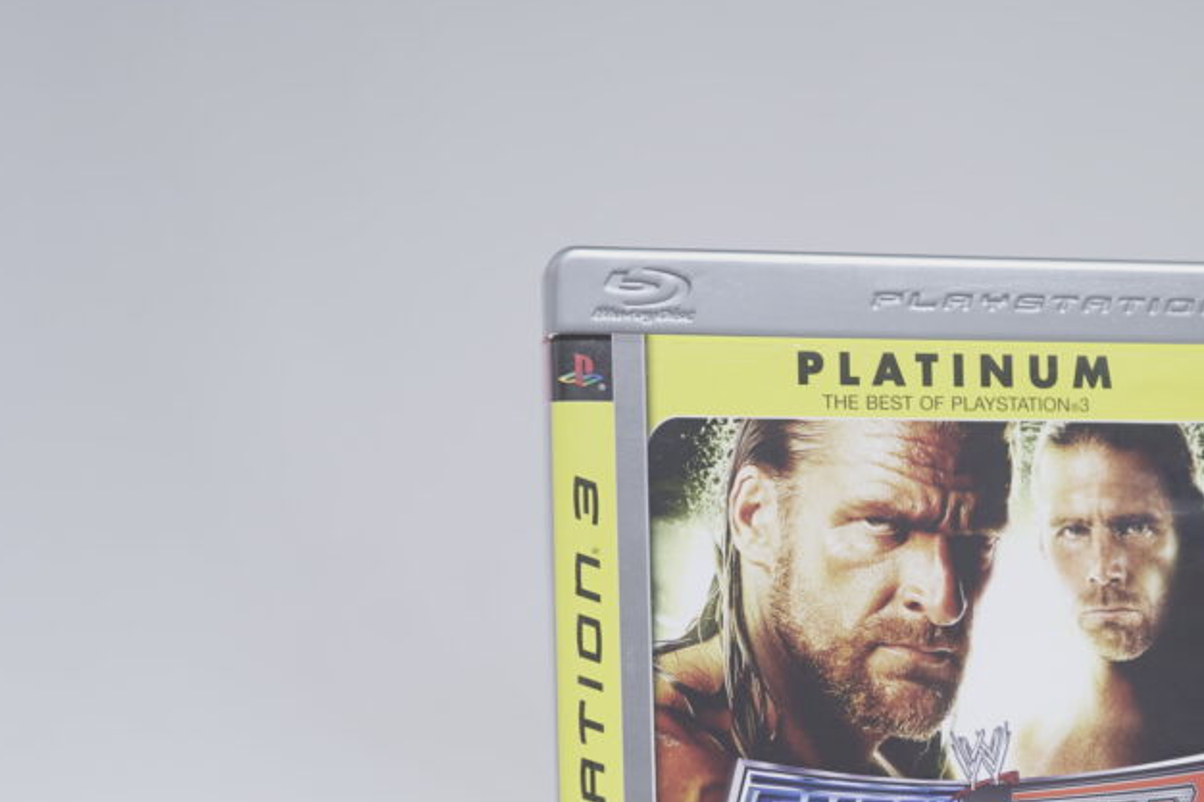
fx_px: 2307
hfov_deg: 28.7
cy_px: 714
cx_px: 942
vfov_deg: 19.4
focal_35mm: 69
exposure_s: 1/5
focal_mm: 36
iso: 100
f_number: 5
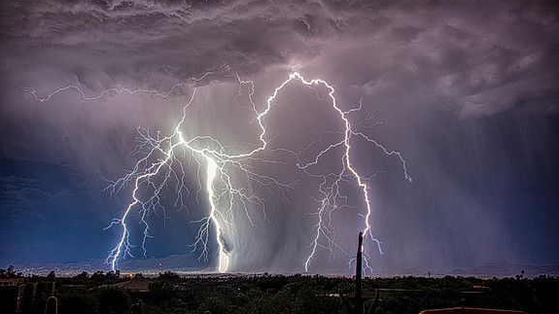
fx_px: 548
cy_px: 159
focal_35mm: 37
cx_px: 281
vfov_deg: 32.0
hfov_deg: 54.0
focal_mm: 35
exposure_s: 3.2
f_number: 4
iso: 200
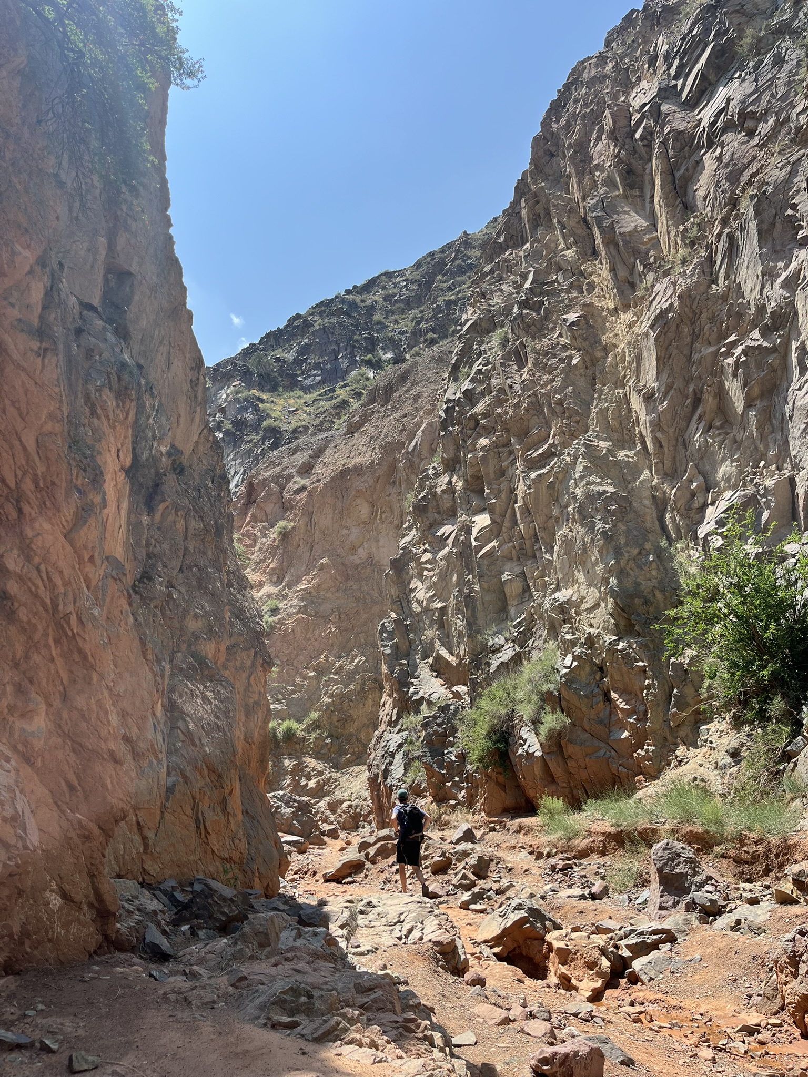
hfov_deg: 53.1
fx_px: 809
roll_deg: +1.4
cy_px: 538
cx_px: 404
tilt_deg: +21.2
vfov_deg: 67.3
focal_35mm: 26
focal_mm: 5.1
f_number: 1.6
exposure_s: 1/2268
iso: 50
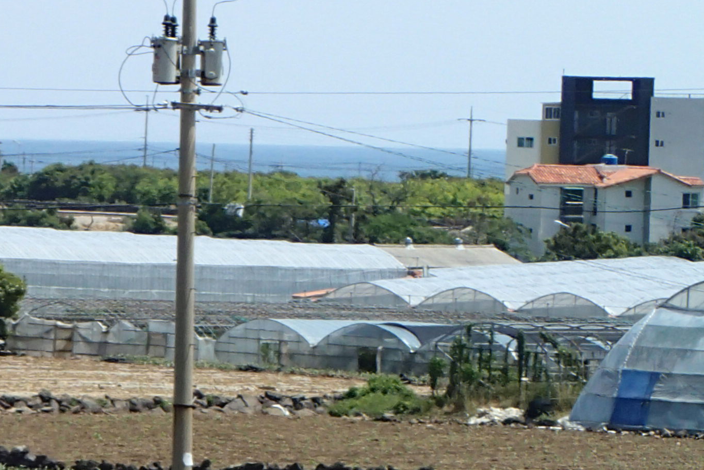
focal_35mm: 257
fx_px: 5025
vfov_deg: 5.3
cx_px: -103
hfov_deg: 7.9
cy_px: 597
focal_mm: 15.41
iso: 100
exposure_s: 1/400
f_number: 6.3
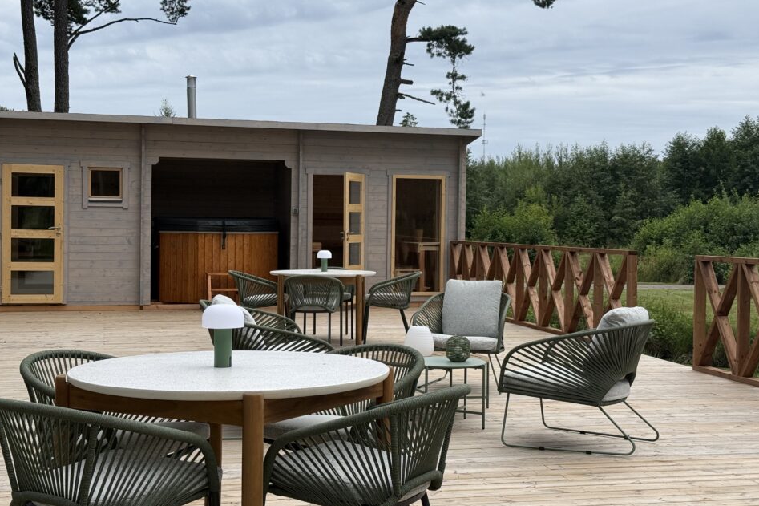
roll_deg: -1.0
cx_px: 391
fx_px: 1138
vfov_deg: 25.0
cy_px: 242
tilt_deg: -1.5
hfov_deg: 36.9
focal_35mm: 54
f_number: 1.78
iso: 64
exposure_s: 1/1070
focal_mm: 6.76
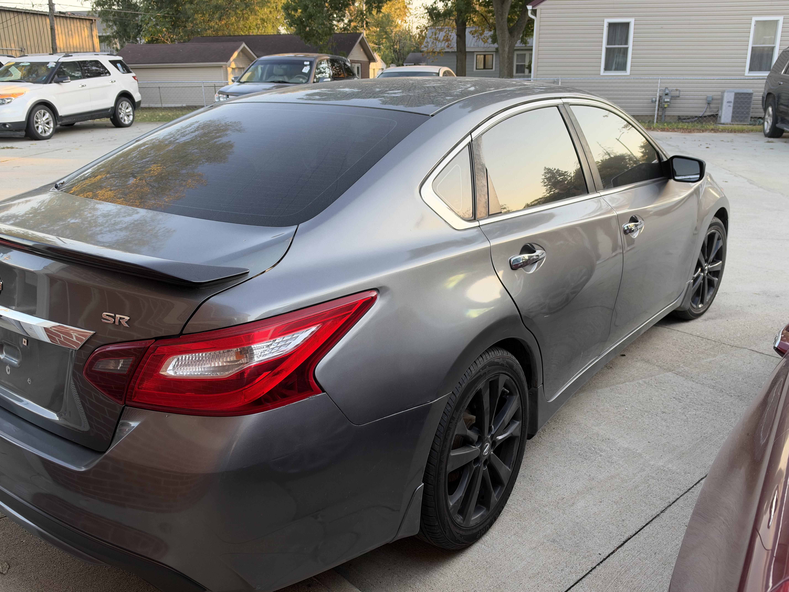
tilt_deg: -17.5
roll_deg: +0.2
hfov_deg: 60.0
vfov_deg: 46.8
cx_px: 394
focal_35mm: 30
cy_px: 296
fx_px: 684
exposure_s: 1/188
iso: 64
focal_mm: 6.93
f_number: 1.8
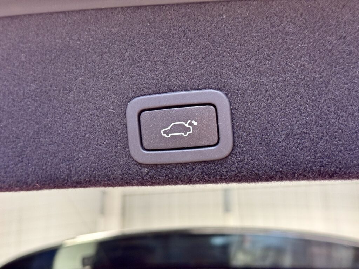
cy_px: 134
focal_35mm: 48
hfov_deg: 39.7
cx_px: 180
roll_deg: -0.1
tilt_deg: +17.0
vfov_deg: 30.3
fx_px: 498
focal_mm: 6.76
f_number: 1.78
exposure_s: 1/54
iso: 250
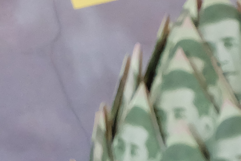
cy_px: 174
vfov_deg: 9.6
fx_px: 944
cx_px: 532
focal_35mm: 141
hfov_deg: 12.3
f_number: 3.5
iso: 5000
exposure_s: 1/70
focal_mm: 16
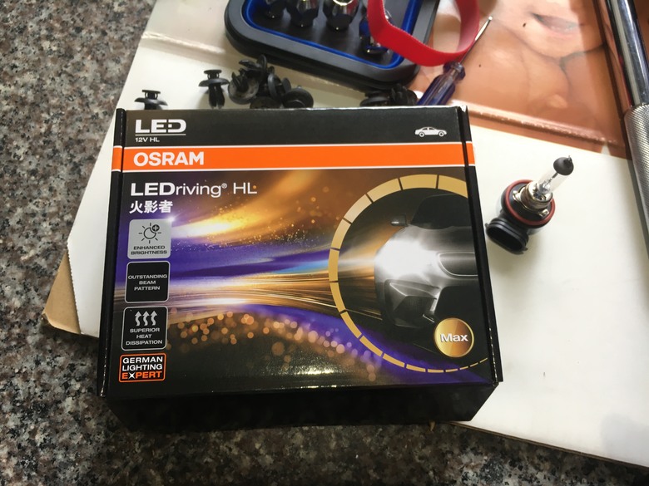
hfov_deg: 61.7
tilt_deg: -73.3
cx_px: 324
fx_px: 544
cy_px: 243
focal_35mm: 29
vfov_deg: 48.2
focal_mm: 4.15
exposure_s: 1/40
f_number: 2.2
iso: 25
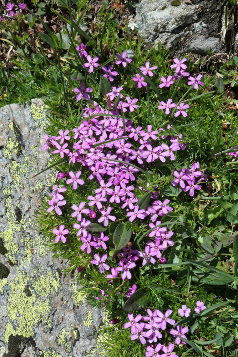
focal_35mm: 40
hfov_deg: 33.4
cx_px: 119
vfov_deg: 48.5
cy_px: 178
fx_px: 396
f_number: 5.6
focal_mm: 14.7
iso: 200
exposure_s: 1/1000
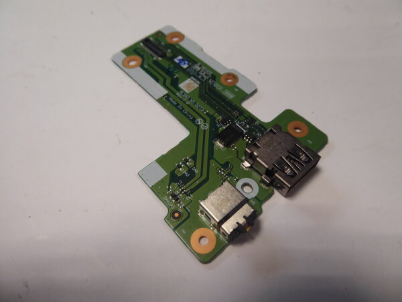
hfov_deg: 69.4
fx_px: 290
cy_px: 151
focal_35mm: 25
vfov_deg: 54.9
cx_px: 201
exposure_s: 1/60
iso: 200
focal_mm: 4.3
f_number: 3.3
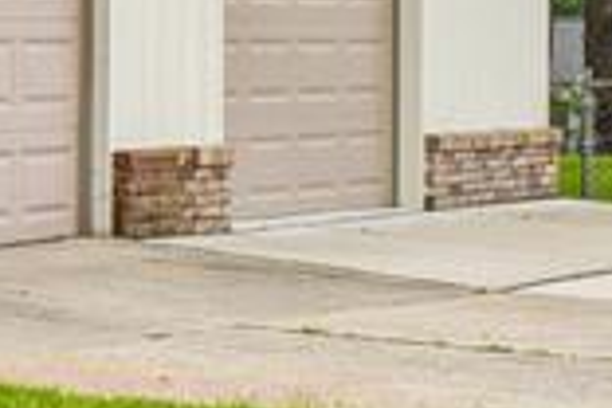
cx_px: -863
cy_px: 59
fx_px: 2686
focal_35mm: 158
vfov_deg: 8.7
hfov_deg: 11.0
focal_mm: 16
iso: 100
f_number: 8
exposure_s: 1/90
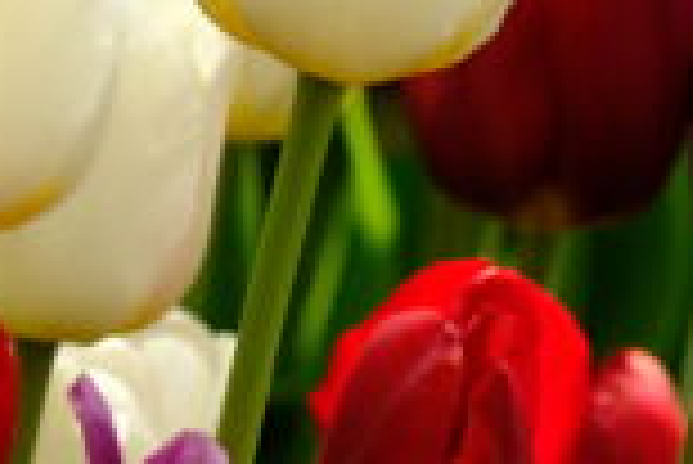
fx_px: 17302
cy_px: -268
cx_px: -608
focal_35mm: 898
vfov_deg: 1.5
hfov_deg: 2.3
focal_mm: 90
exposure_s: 1/400
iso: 200
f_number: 4
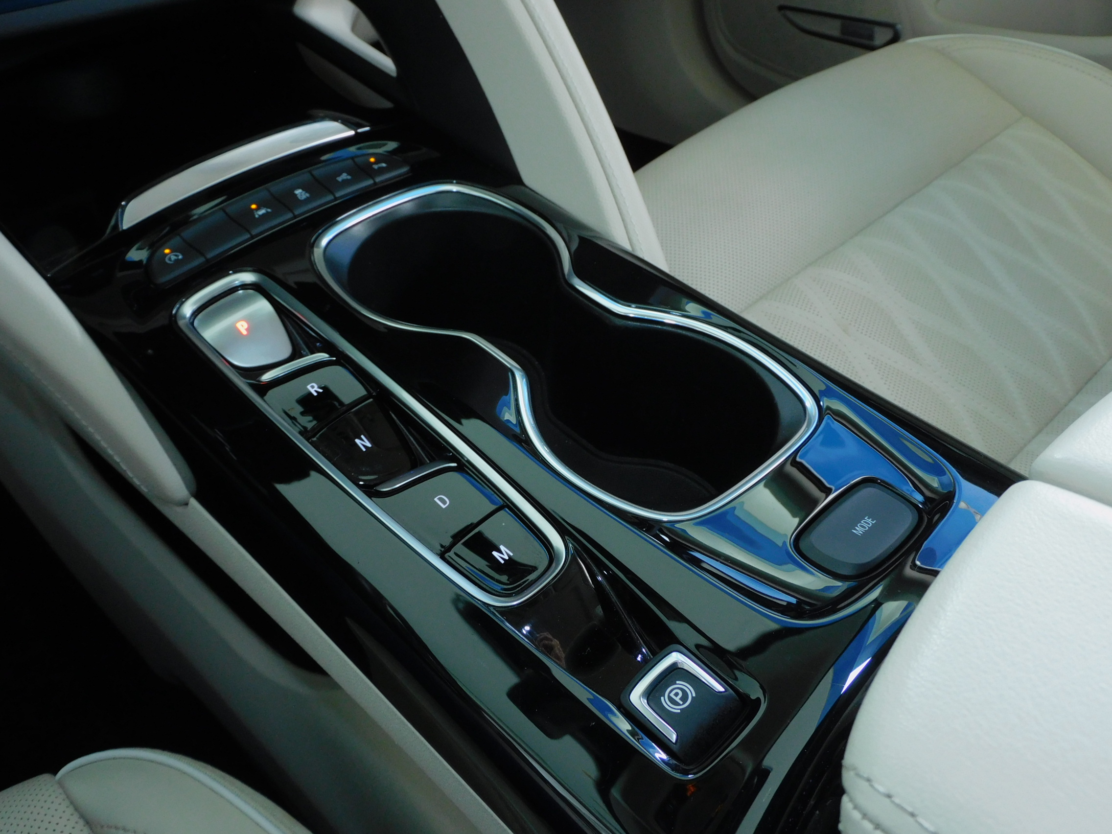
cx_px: 556
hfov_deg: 60.0
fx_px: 964
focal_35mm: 30
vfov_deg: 46.8
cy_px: 417
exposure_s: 1/30
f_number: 3.5
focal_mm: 5.4
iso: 200
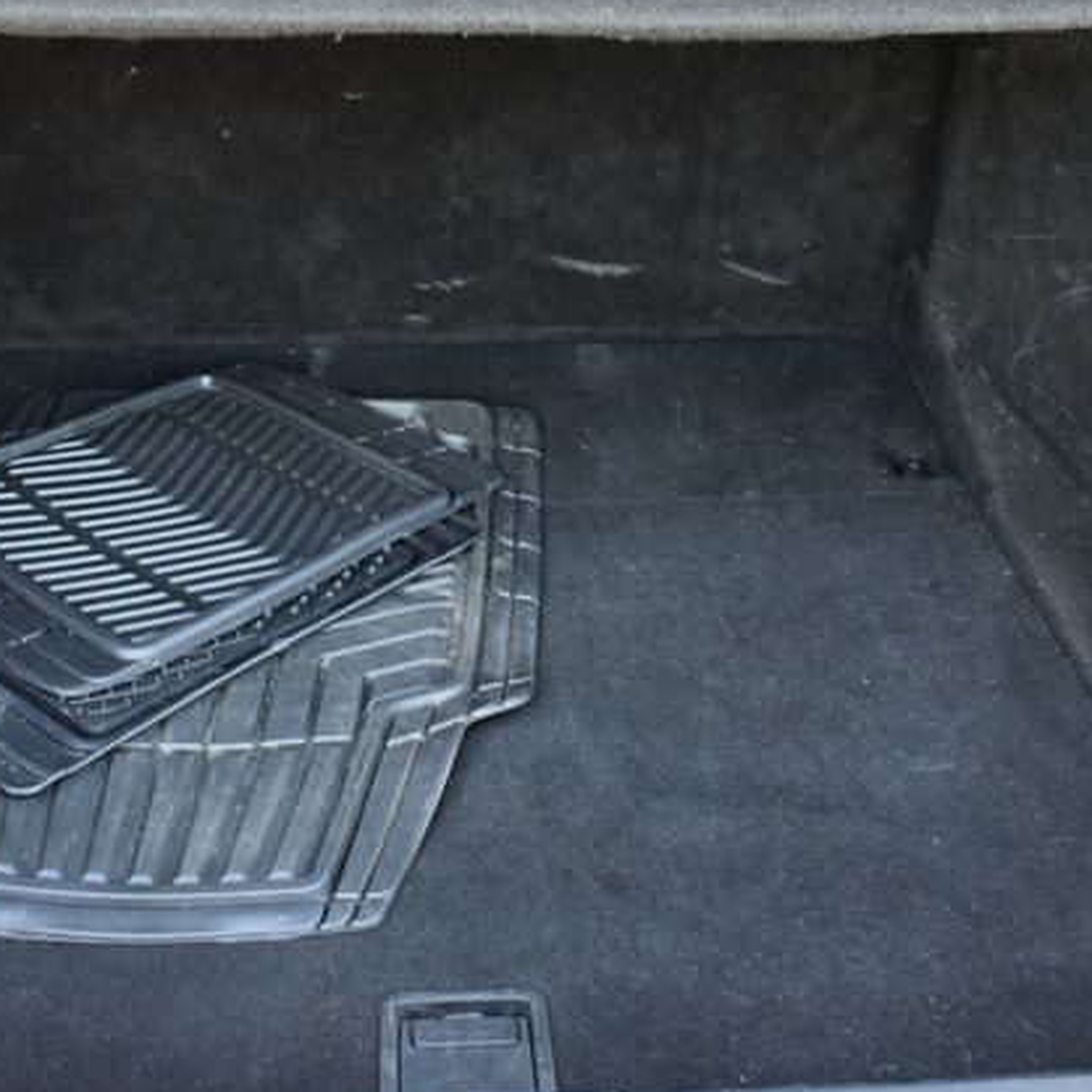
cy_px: 546
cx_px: 509
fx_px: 1677
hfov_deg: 36.0
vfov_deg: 36.1
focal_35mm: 47
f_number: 6.3
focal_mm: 24
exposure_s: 1/15
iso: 640
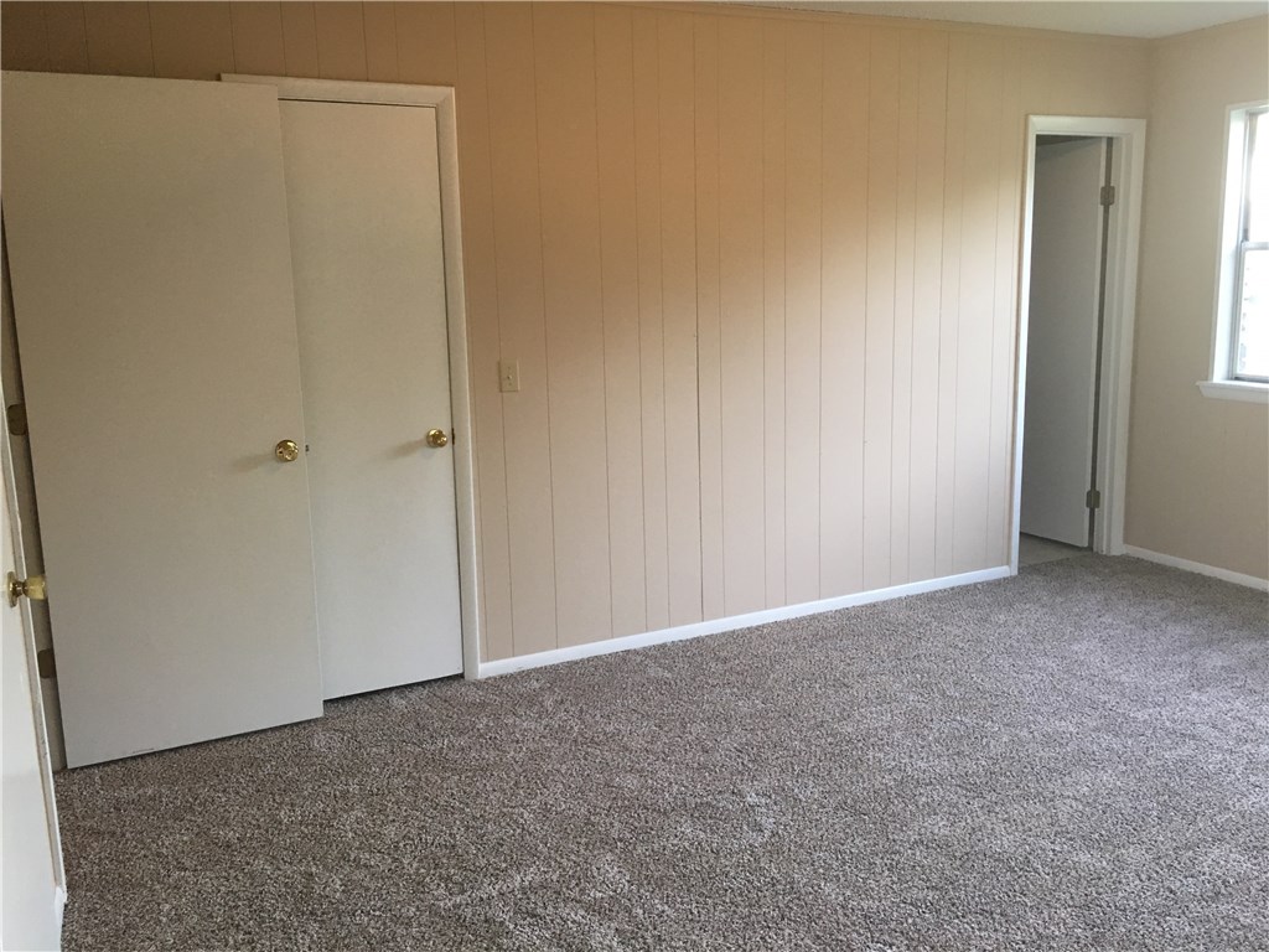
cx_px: 634
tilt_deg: -8.9
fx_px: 1063
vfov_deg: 48.2
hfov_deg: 61.7
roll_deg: +0.5
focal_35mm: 29
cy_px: 476
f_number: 2.2
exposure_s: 1/30
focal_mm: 4.15
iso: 80
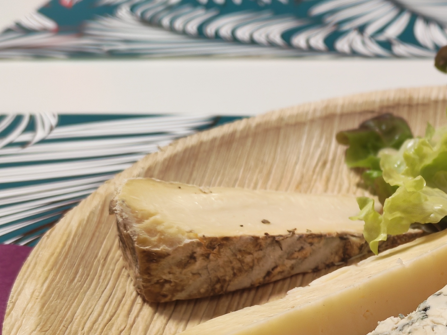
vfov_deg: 20.5
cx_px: 463
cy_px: 308
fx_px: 904
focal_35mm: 70
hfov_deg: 26.1
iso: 1250
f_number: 1.9
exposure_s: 1/100
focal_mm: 6.12
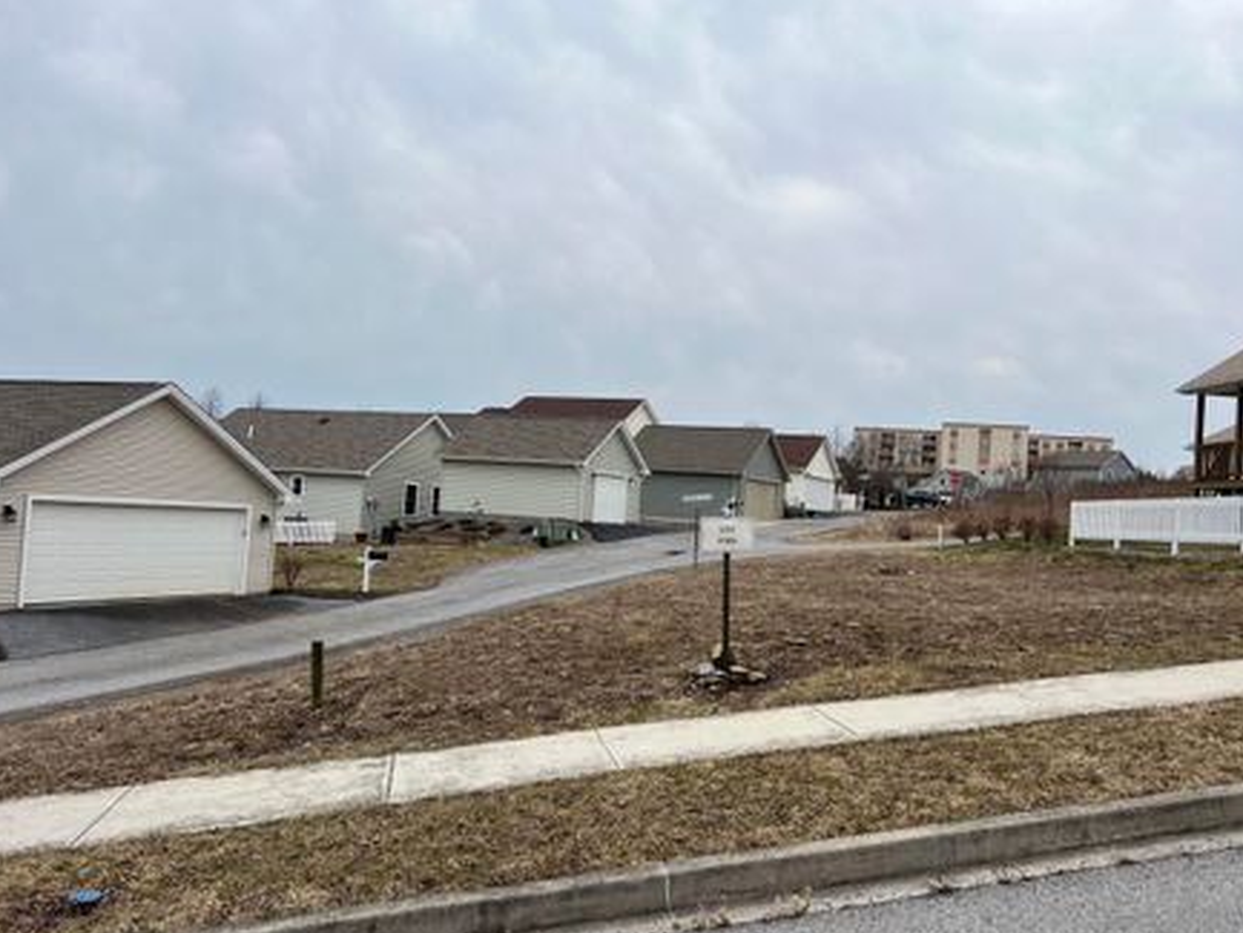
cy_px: 481
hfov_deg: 59.7
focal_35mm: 30
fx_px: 1078
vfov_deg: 46.8
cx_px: 703
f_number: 1.5
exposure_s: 1/1488
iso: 50
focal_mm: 5.7
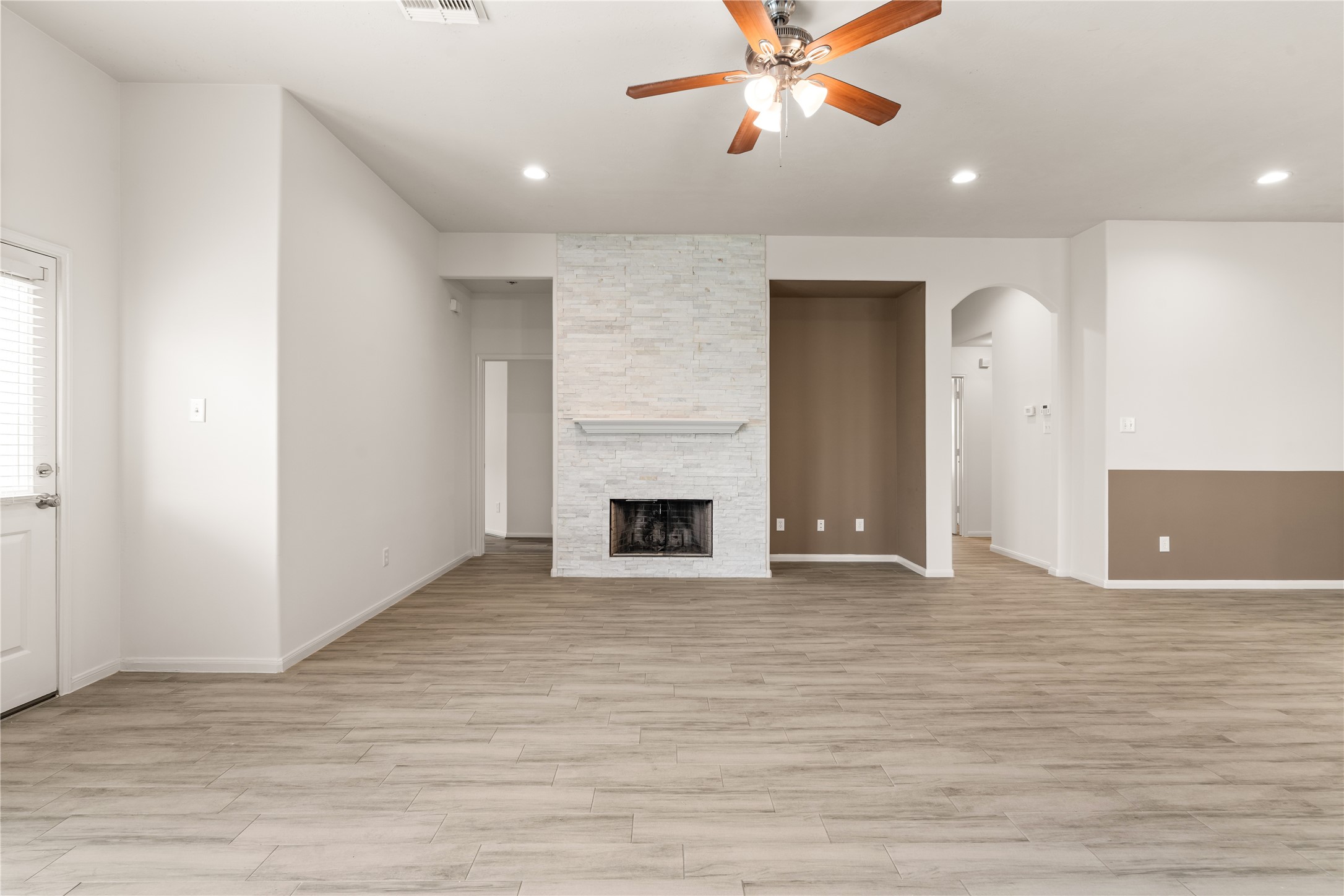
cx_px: 672
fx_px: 597
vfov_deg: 73.7
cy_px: 448
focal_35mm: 16
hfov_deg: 96.7
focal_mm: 16
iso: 250
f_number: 9
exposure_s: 1
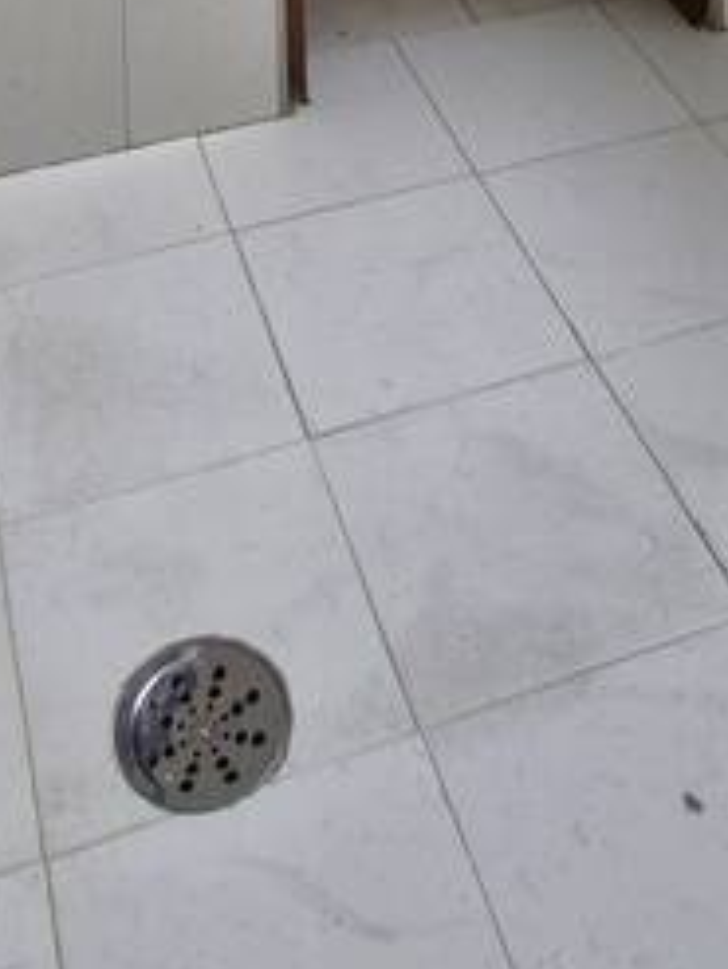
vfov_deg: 21.7
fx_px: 1596
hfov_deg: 25.7
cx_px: 311
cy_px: -772
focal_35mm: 57
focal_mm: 1.74
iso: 64
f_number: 2.2
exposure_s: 1/120
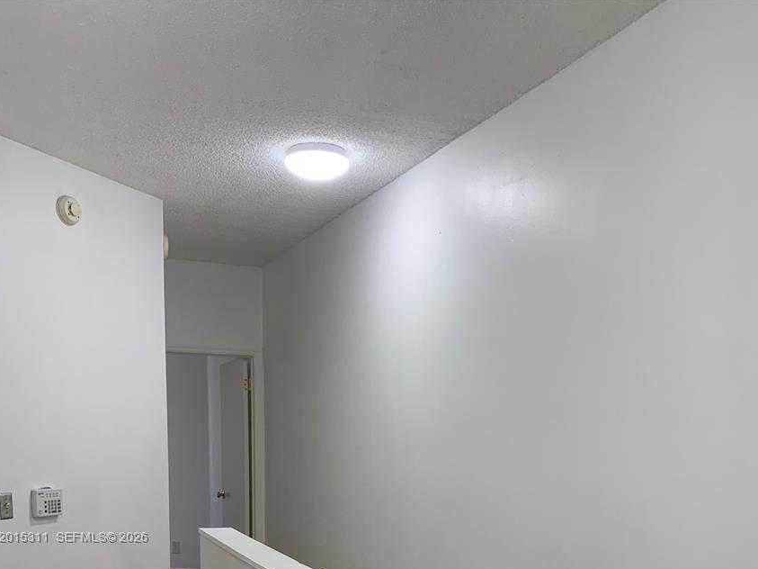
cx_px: 386
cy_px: 538
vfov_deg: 35.7
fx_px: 810
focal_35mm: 37
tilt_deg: -4.7
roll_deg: -0.4
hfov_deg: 50.1
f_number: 1.8
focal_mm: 4.25
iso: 64
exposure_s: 1/120
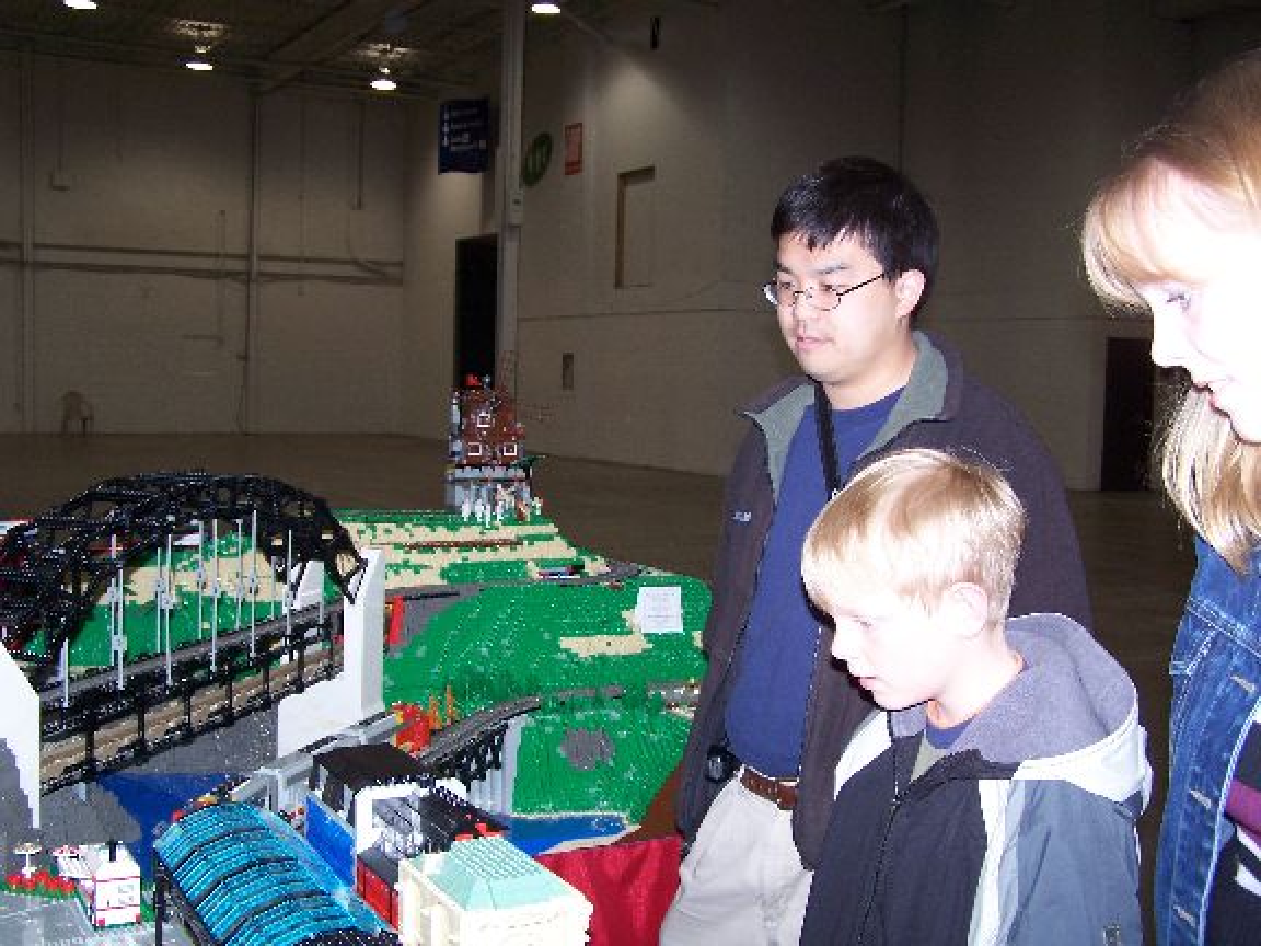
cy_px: 473
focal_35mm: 40
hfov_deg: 46.8
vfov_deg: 36.0
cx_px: 630
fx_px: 1457
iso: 140
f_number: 2.8
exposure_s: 1/60
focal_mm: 6.7
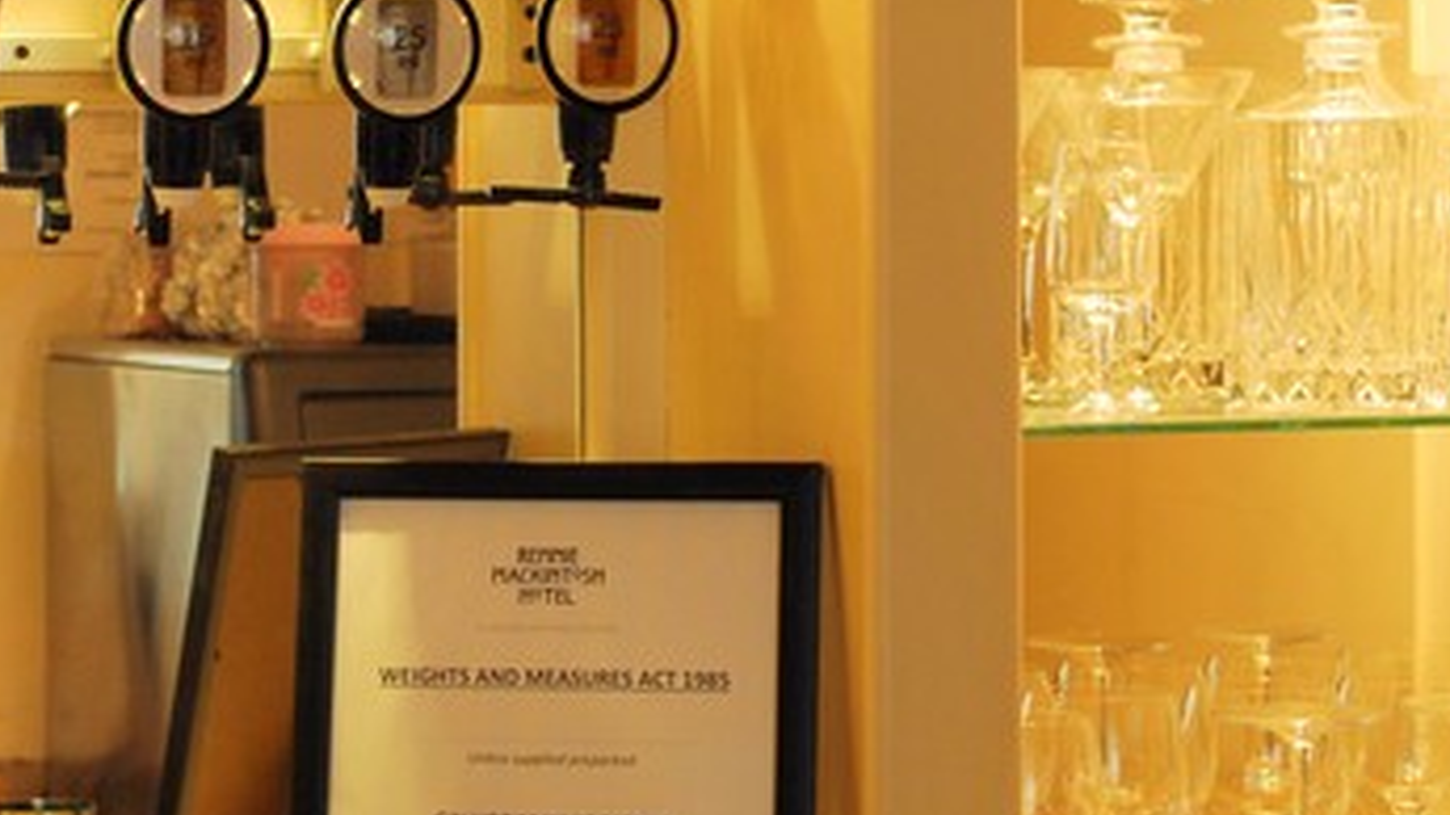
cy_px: 223
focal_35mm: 124
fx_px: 4767
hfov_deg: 17.2
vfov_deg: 9.8
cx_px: 429
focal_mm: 34
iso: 400
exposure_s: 1/20
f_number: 5.6
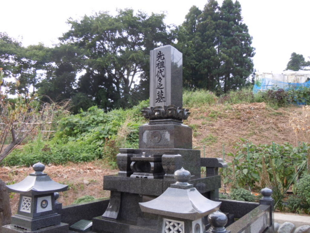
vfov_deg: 46.8
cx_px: 155
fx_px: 269
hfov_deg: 60.0
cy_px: 116
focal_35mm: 30
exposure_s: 1/60
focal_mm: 5.4
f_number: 3.5
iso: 100
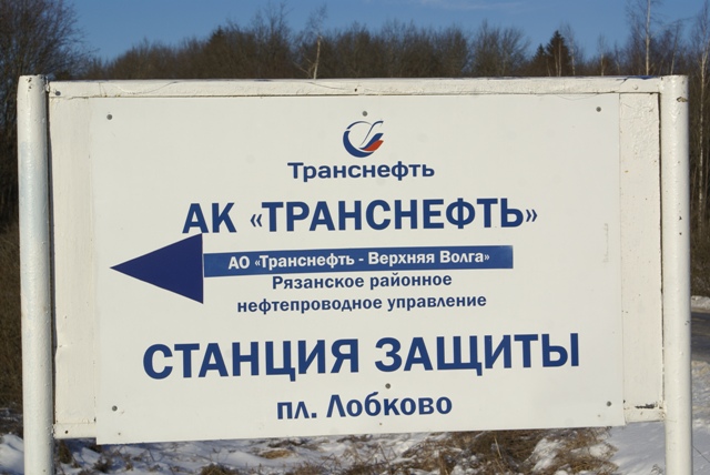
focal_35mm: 90
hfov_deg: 22.6
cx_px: 355
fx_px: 1777
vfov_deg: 15.2
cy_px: 238
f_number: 13
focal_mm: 60
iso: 100
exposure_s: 1/250
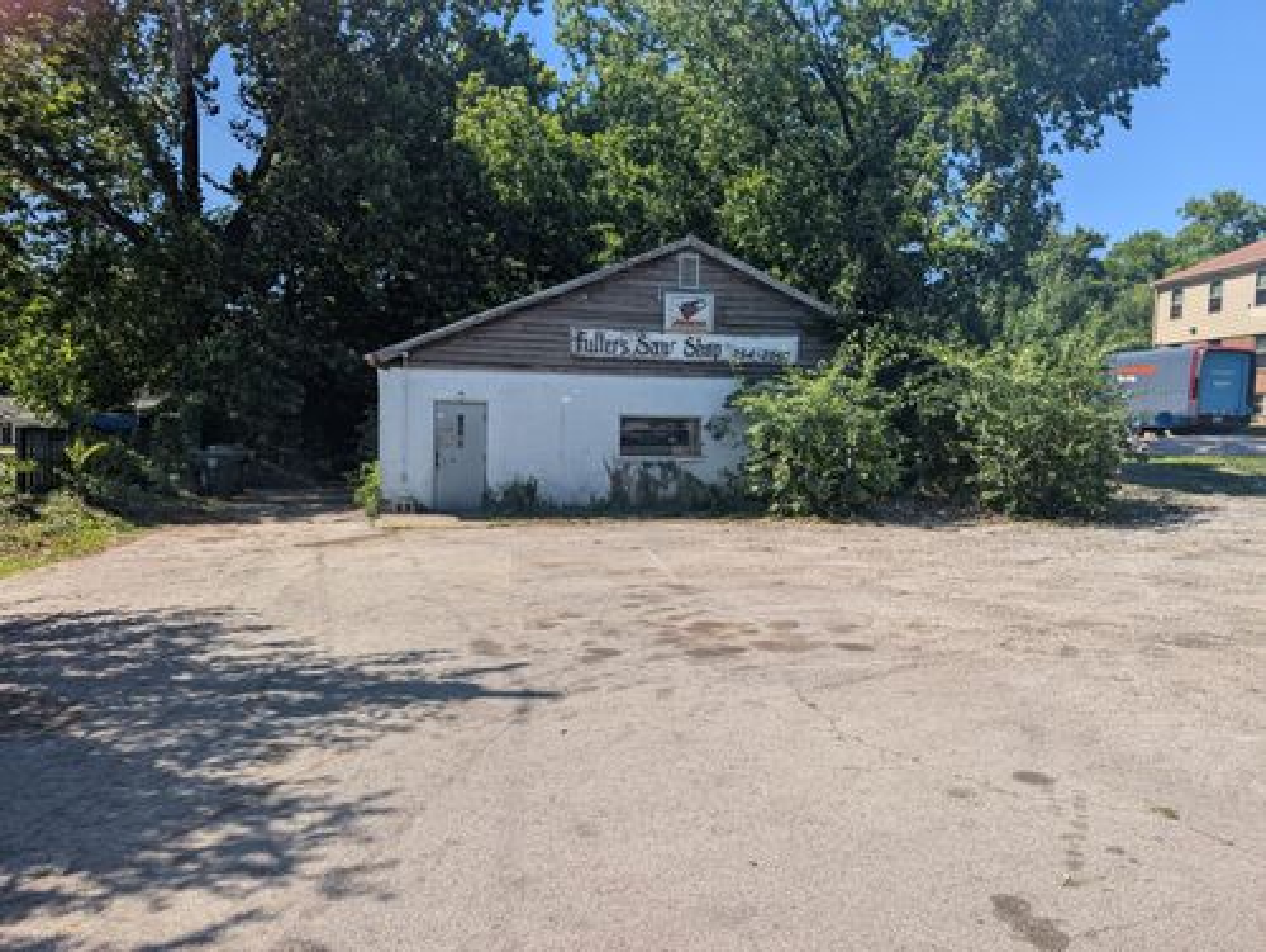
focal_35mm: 24
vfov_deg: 56.9
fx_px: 879
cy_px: 476
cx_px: 633
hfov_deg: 71.5
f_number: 1.68
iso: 20
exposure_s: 1/814
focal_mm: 6.9
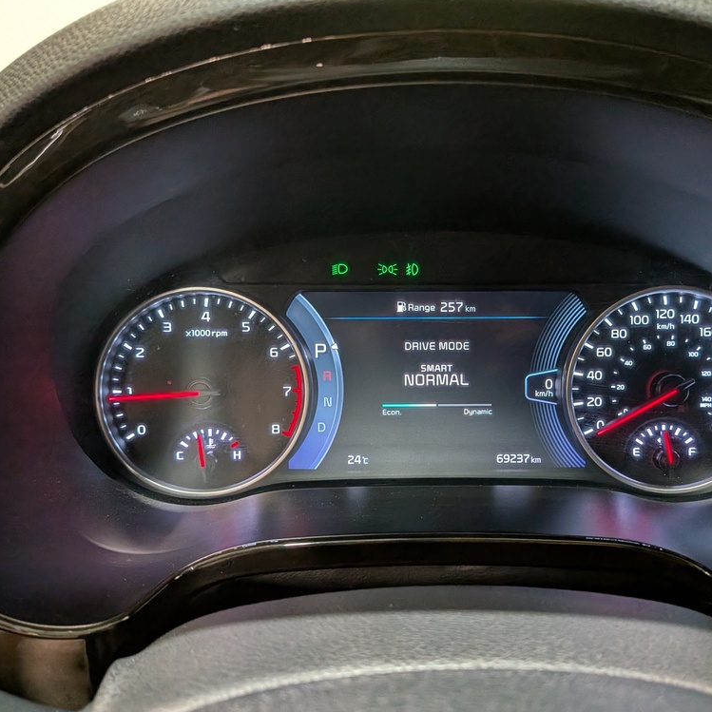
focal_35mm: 29
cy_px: 362
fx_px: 675
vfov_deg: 55.6
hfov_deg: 55.1
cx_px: 439
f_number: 1.7
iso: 399
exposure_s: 1/120
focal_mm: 4.53
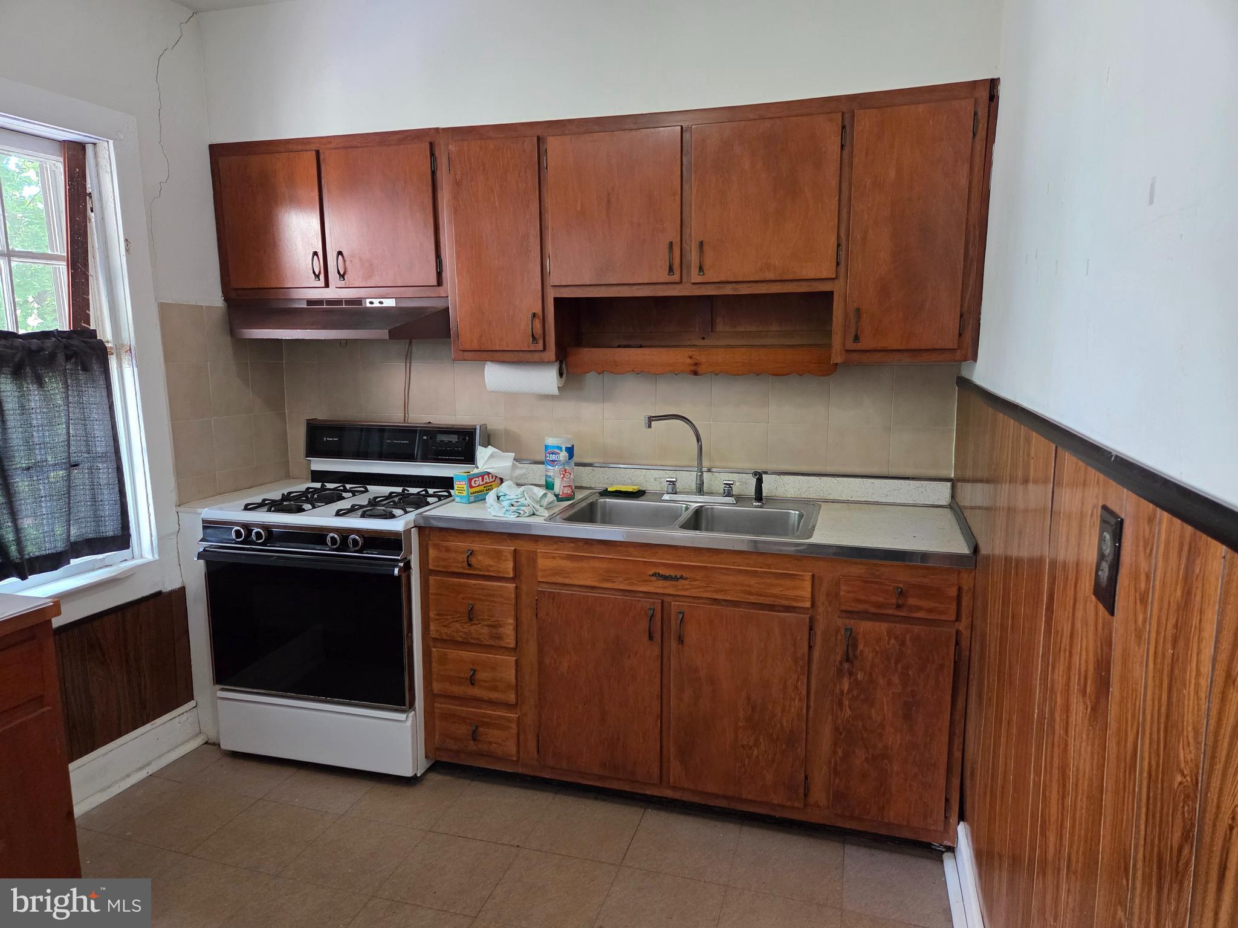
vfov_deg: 58.9
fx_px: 823
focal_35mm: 23
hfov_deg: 73.9
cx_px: 619
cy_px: 464
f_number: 1.8
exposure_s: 1/120
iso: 800
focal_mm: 5.4
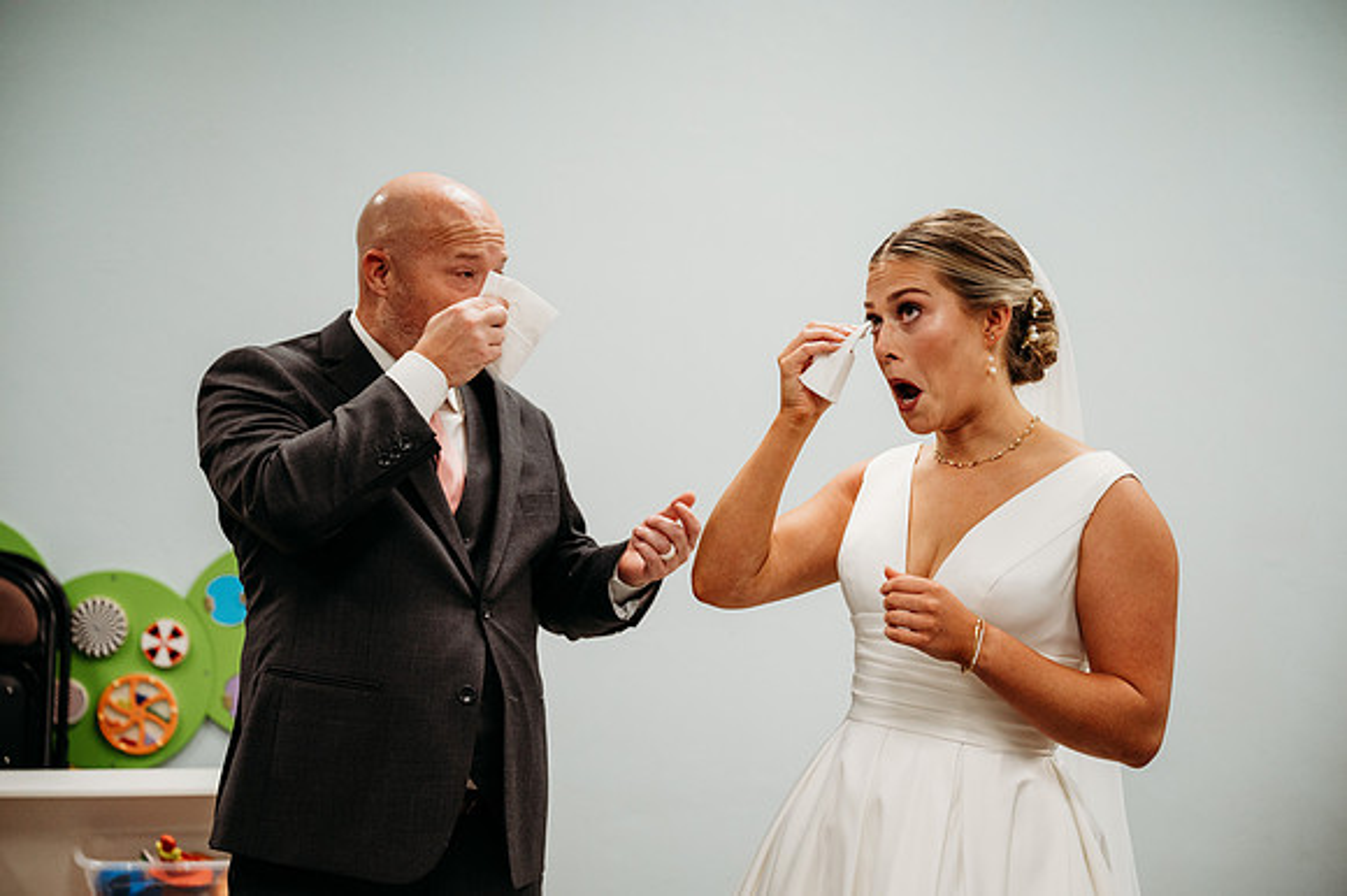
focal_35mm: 64
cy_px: 448
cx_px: 674
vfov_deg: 21.2
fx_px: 2393
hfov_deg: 31.4
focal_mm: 64
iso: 2000
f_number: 3.2
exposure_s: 1/320
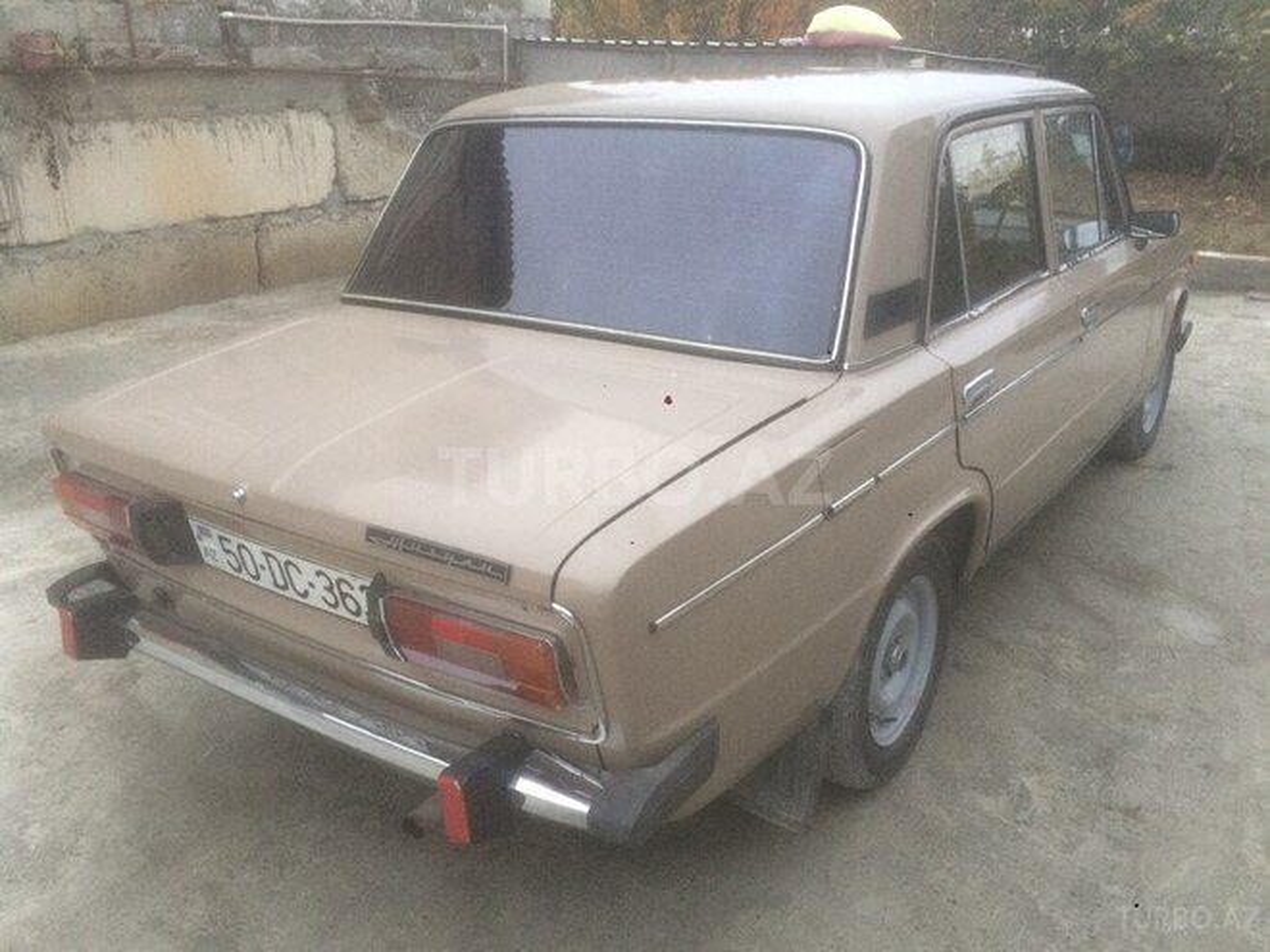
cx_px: 635
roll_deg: +1.4
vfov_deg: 48.2
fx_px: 1064
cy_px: 476
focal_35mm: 29
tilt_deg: -22.5
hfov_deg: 61.7
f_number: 2.2
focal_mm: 4.15
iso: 160
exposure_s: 1/33
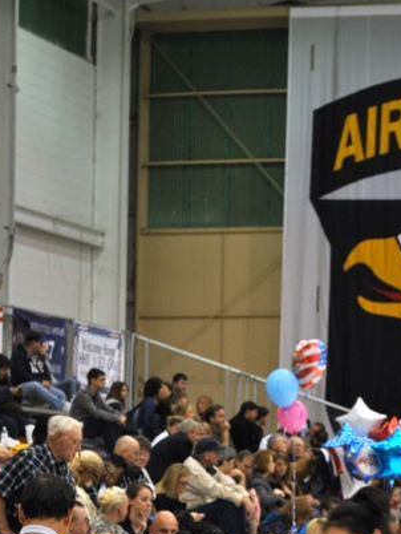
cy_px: 488
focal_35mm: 158
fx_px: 2437
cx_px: 325
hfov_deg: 9.4
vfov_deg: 12.4
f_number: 5.6
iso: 200
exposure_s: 1/40
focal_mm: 55
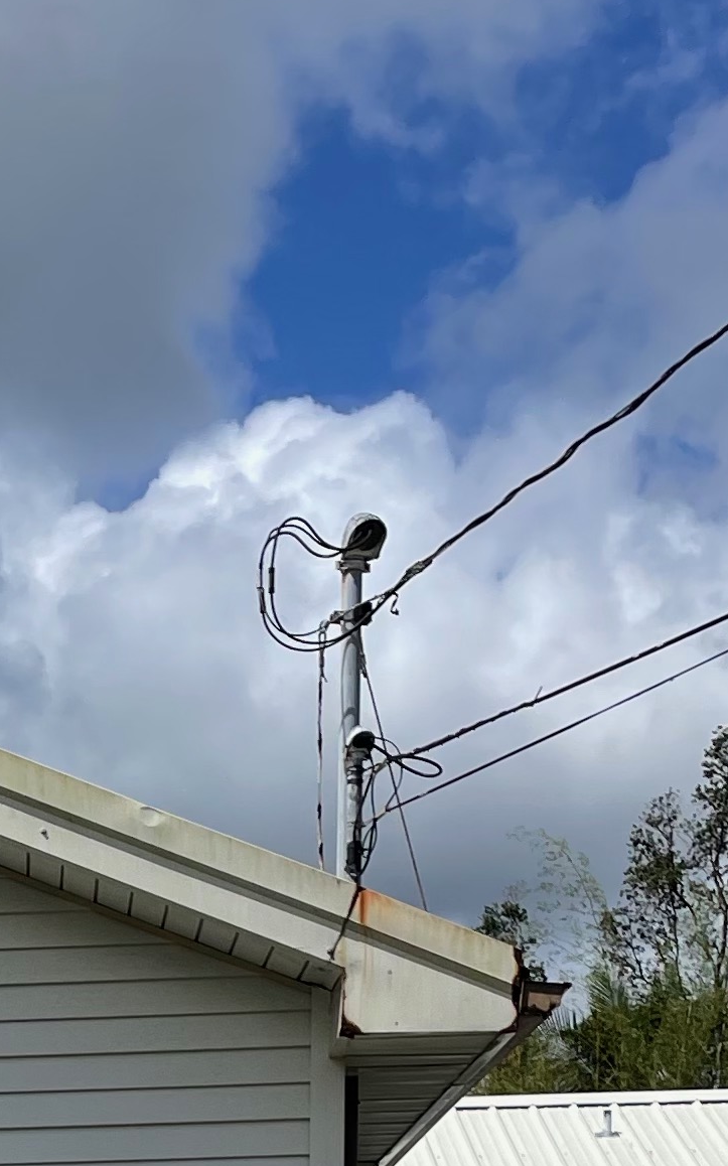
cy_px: 1662
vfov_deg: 19.3
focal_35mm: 96
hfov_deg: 13.0
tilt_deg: -2.1
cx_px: -288
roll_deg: +0.6
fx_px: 3050
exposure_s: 1/6494
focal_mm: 4.2
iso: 32
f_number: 1.6
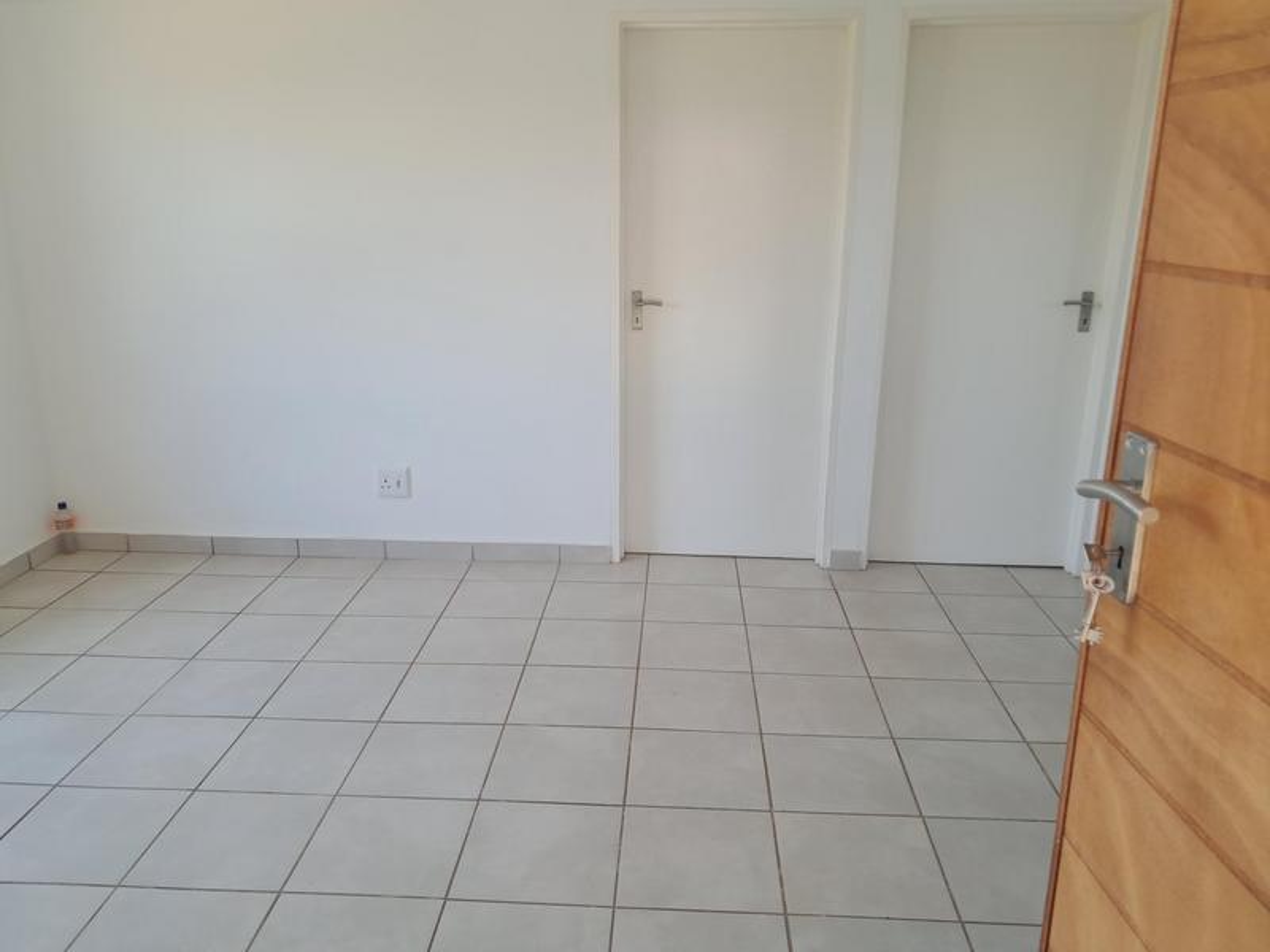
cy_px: 476
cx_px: 635
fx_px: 991
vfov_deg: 51.4
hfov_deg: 65.3
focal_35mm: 27
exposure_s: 1/50
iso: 50
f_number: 1.8
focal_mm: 4
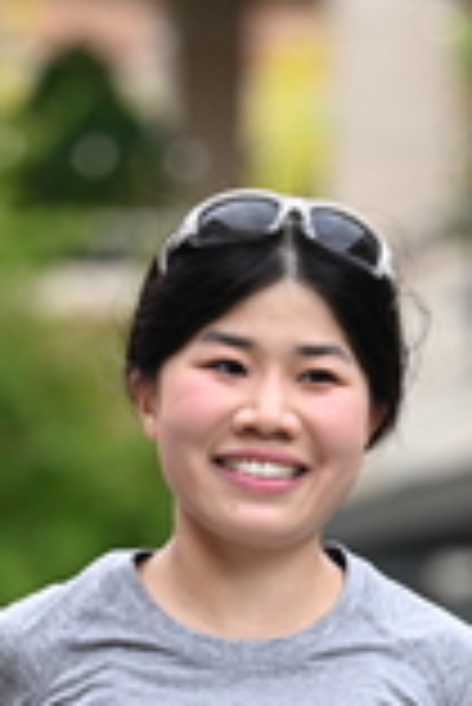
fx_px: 7554
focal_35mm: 385
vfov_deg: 5.3
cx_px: 205
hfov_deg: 3.6
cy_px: 787
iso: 640
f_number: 2.8
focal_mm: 110
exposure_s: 1/2000
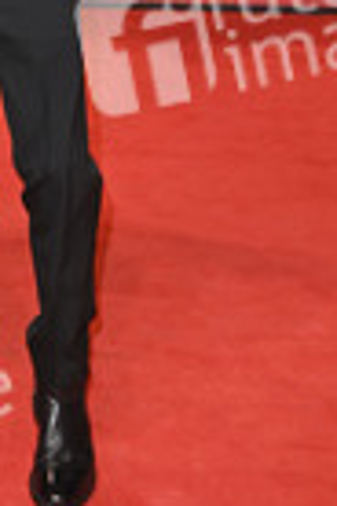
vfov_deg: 14.2
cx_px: -70
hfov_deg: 9.7
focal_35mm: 139
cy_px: -154
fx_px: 1952
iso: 800
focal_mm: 48
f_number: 5.6
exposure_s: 1/160
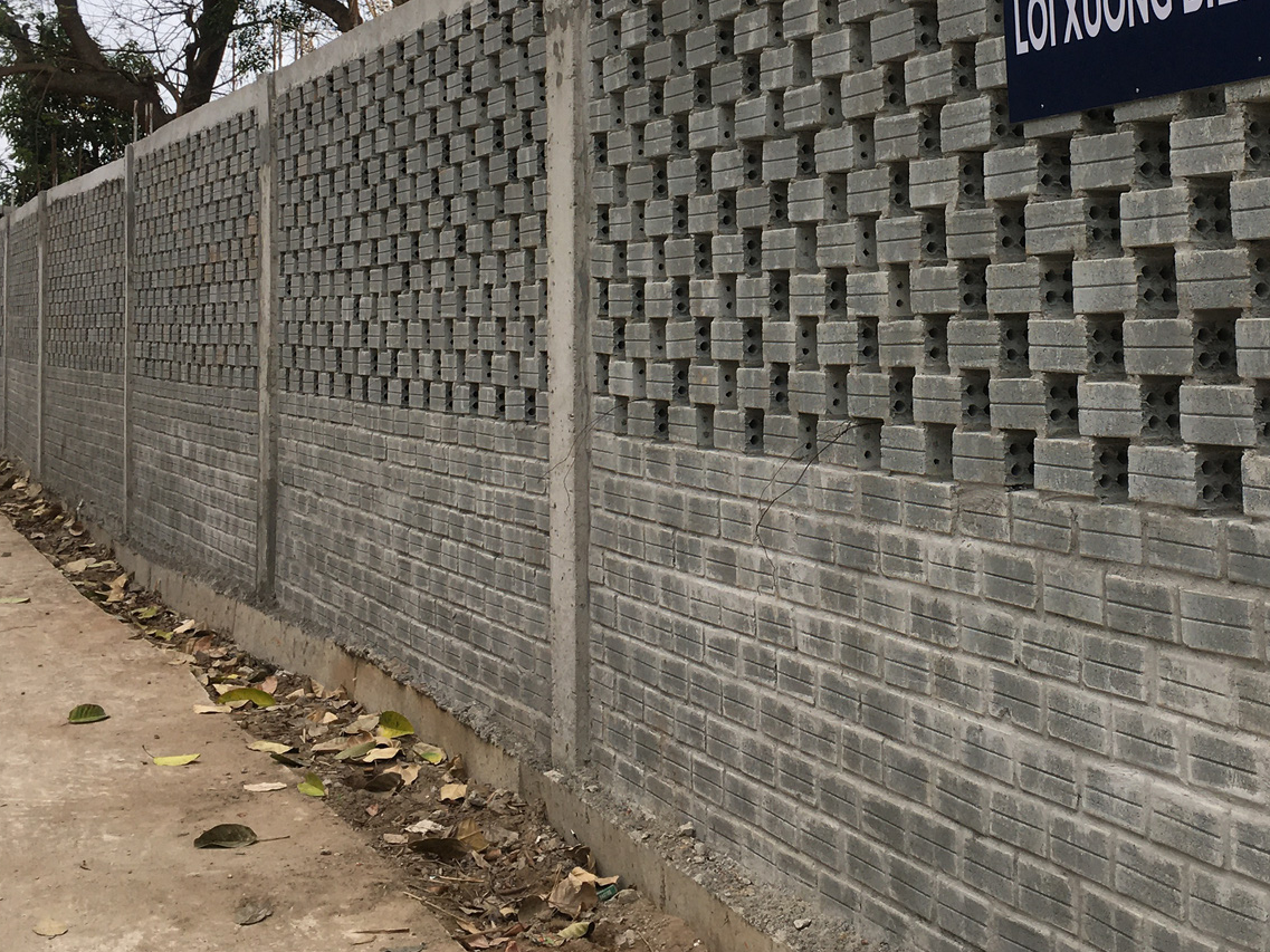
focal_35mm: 51
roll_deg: +0.2
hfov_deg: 37.0
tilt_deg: +4.9
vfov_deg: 28.0
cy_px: 193
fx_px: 1871
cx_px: 859
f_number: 2.2
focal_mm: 4.15
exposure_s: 1/509
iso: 25
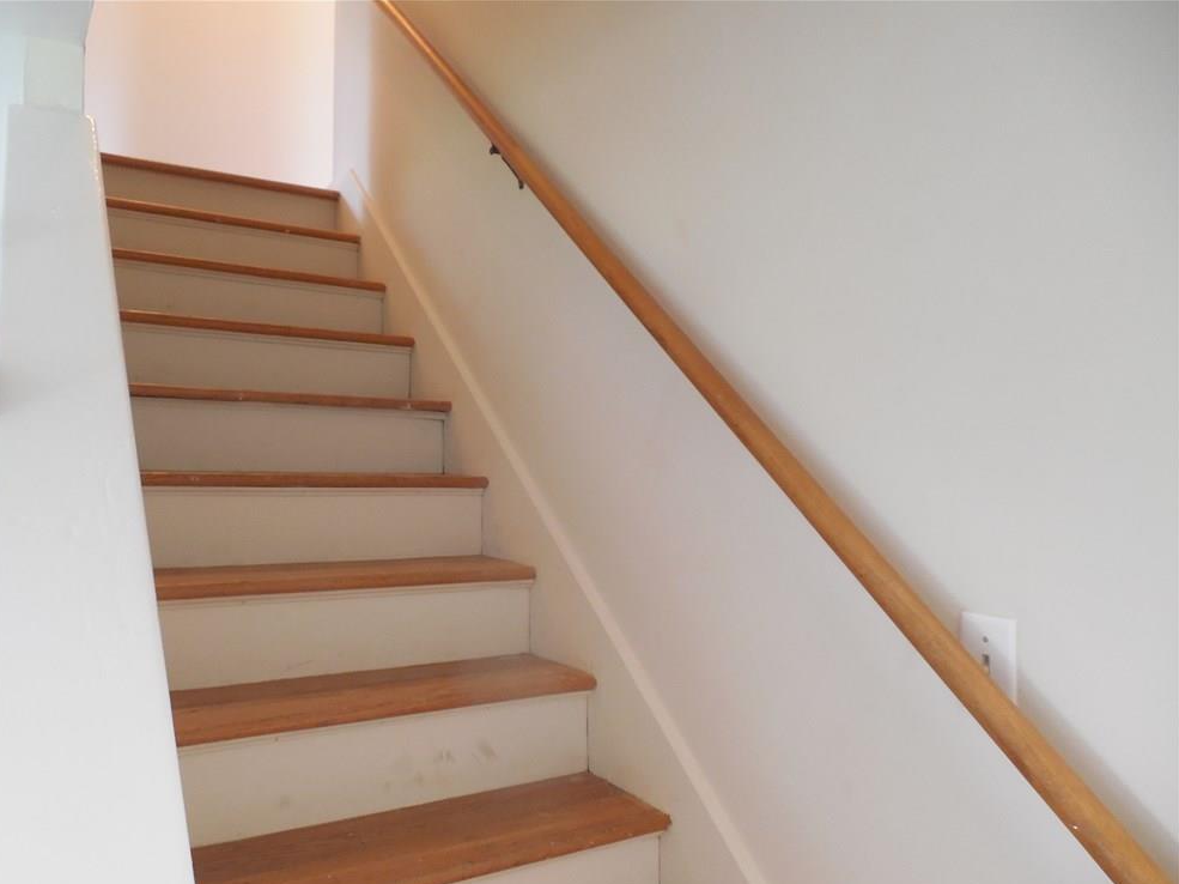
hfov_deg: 67.3
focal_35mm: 26
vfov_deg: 53.0
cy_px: 459
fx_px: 885
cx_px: 567
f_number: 3.3
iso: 400
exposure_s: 1/13
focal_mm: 4.5
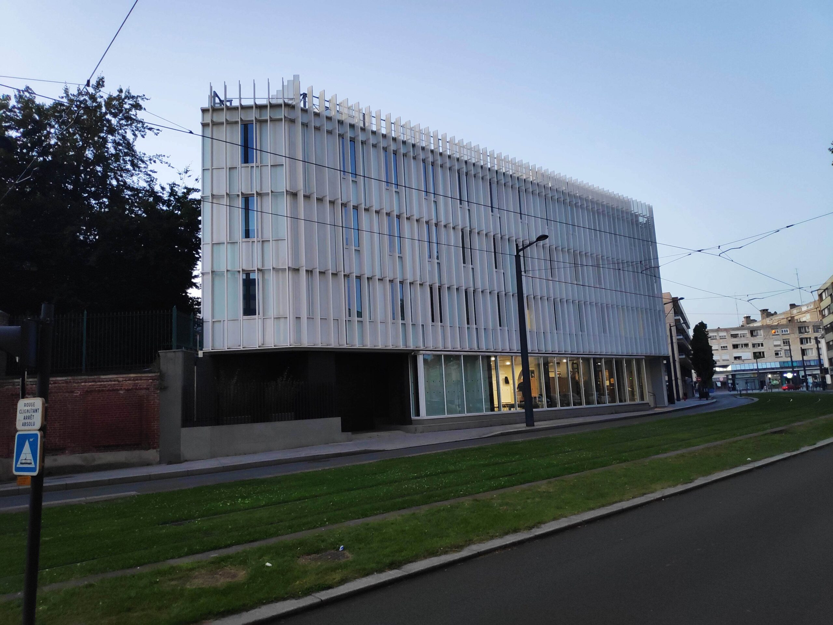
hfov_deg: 81.7
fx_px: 481
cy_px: 312
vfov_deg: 66.0
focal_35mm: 20
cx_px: 416
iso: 365
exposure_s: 1/50
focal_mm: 3.94
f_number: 1.9
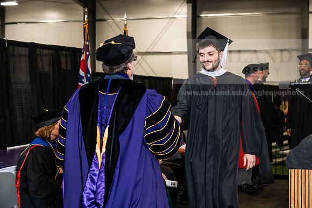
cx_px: 156
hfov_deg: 28.8
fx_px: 607
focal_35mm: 70
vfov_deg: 19.5
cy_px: 104
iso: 1250
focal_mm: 70
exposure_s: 1/200
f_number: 4.5
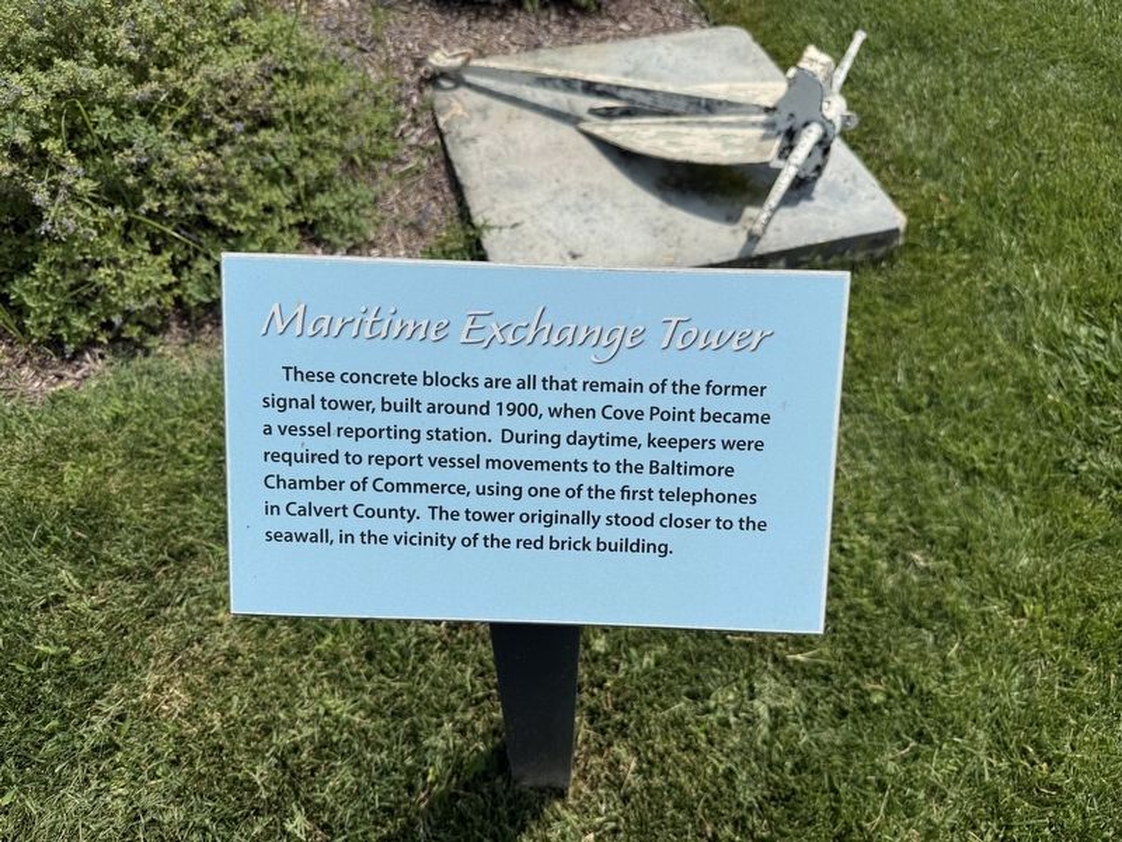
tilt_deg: -51.5
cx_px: 561
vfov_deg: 56.8
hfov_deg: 71.6
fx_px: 778
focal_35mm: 24
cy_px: 421
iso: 80
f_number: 1.78
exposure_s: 1/9091
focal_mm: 6.76
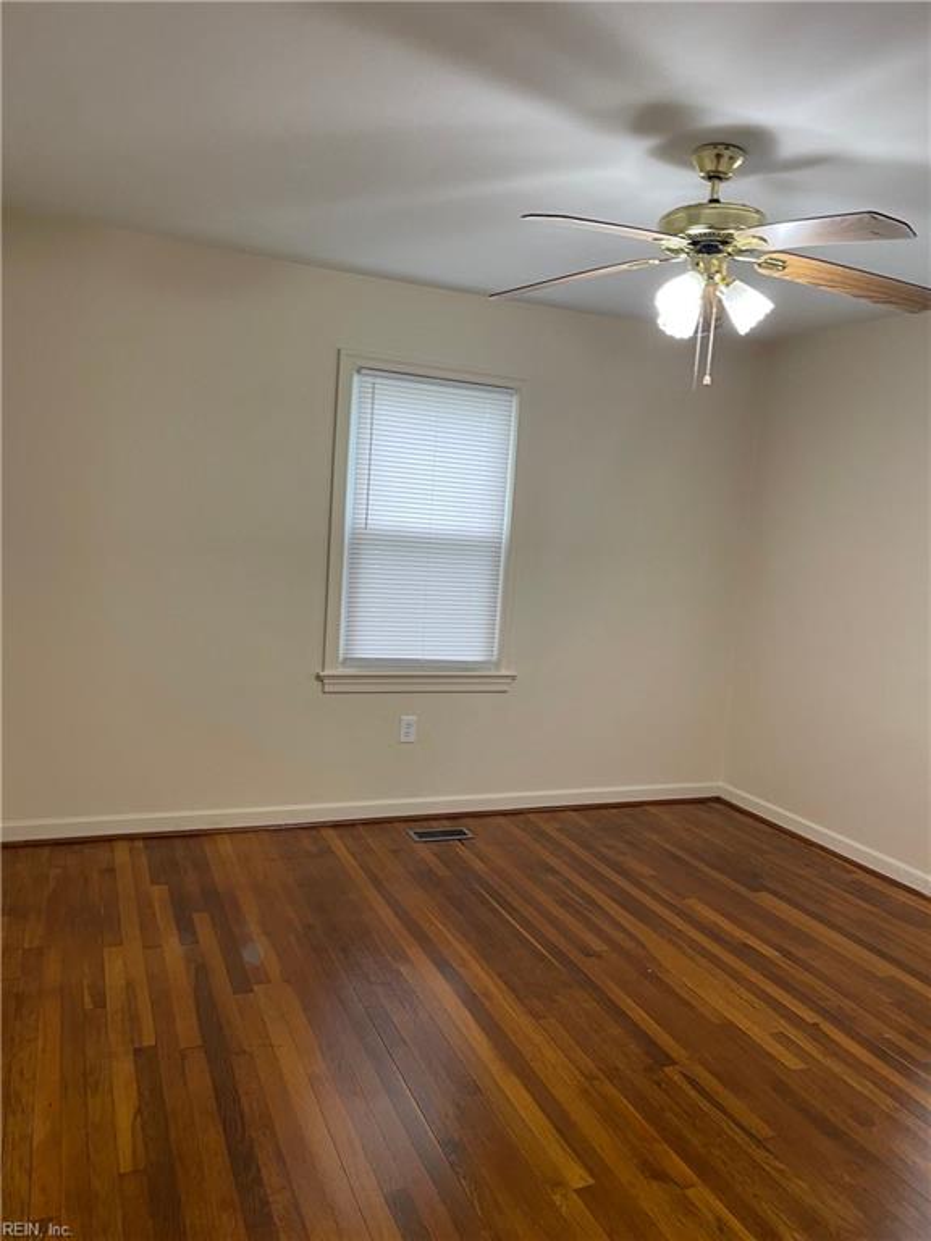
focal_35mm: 26
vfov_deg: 67.3
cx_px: 466
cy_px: 620
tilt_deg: -5.1
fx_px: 932
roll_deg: -3.9
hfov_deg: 53.1
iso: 100
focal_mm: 5.1
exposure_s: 1/60
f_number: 1.6
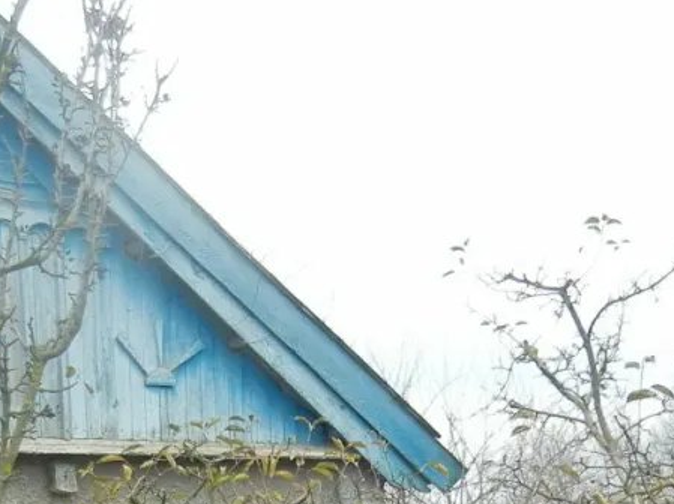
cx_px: 251
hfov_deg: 18.4
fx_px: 2082
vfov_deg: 13.3
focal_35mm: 107
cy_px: 656
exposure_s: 1/149
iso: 160
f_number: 3.5
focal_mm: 5.4
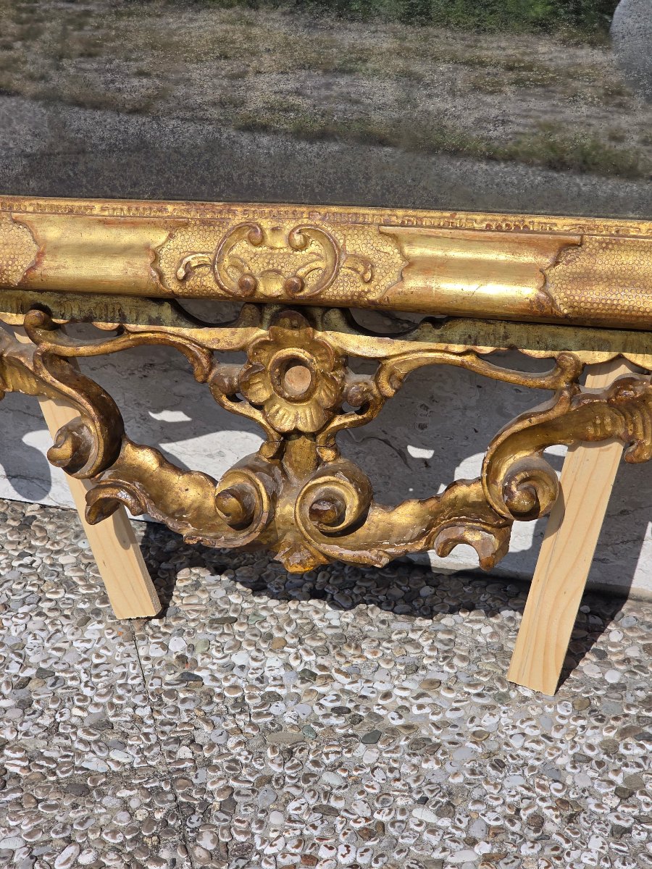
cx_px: 326
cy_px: 434
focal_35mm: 69
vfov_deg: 28.2
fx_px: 1733
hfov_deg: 21.3
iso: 50
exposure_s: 1/3512
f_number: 2.4
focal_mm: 7.9
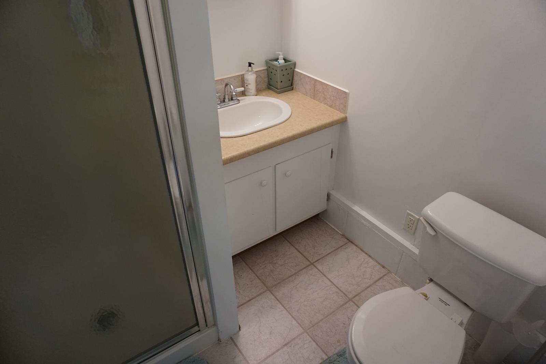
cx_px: 273
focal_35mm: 24
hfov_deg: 73.7
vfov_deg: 53.1
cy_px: 182
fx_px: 364
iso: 1000
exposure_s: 1/160
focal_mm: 16
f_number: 4
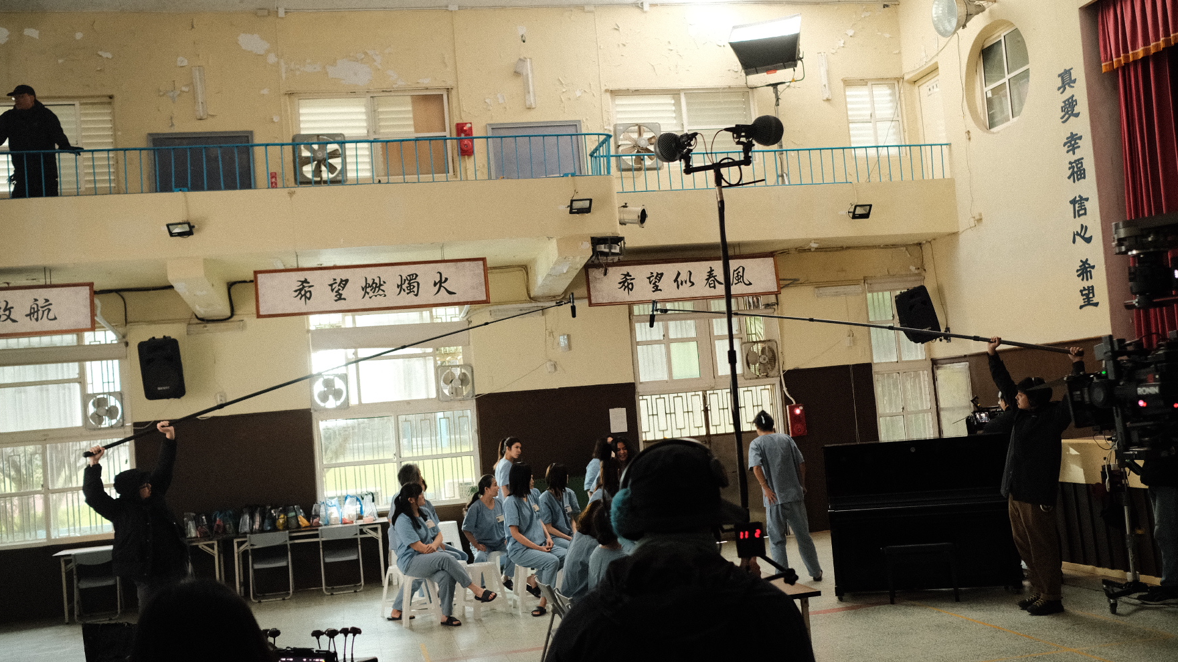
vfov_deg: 32.0
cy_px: 360
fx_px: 1156
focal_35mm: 37
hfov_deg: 54.0
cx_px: 587
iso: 1600
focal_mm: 23
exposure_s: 1/60
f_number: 2.8
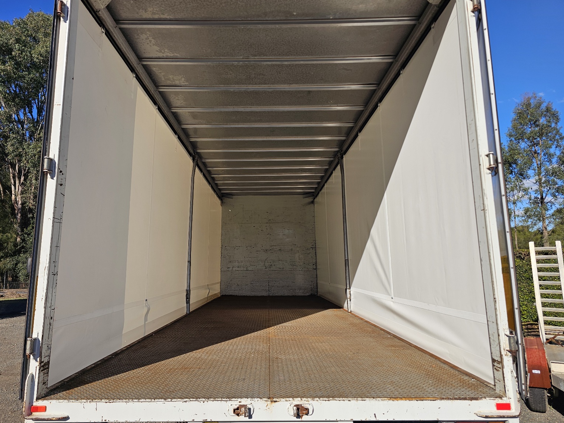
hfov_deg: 71.6
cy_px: 204
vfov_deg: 56.8
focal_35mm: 24
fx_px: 391
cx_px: 272
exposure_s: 1/1429
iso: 20
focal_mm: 6.3
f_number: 1.7
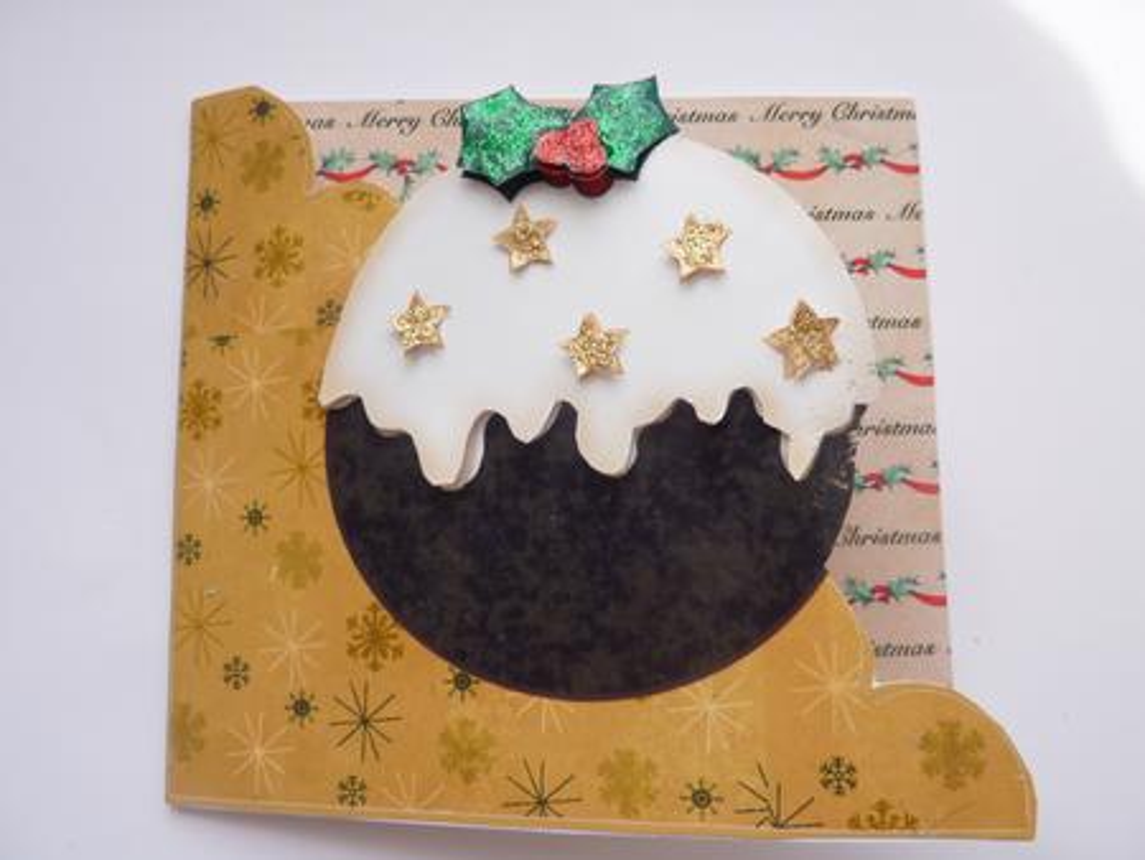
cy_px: 430
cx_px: 572
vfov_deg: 54.9
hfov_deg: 69.4
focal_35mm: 25
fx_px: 827
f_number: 3.3
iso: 80
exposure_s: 1/160
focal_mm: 4.1
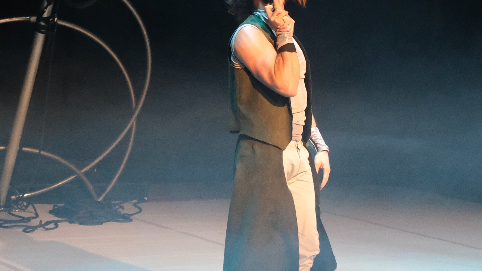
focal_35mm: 119
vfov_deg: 10.1
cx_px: 320
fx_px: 1521
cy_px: -18
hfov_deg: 18.0
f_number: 5
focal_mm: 31.5
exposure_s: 1/110
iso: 5000
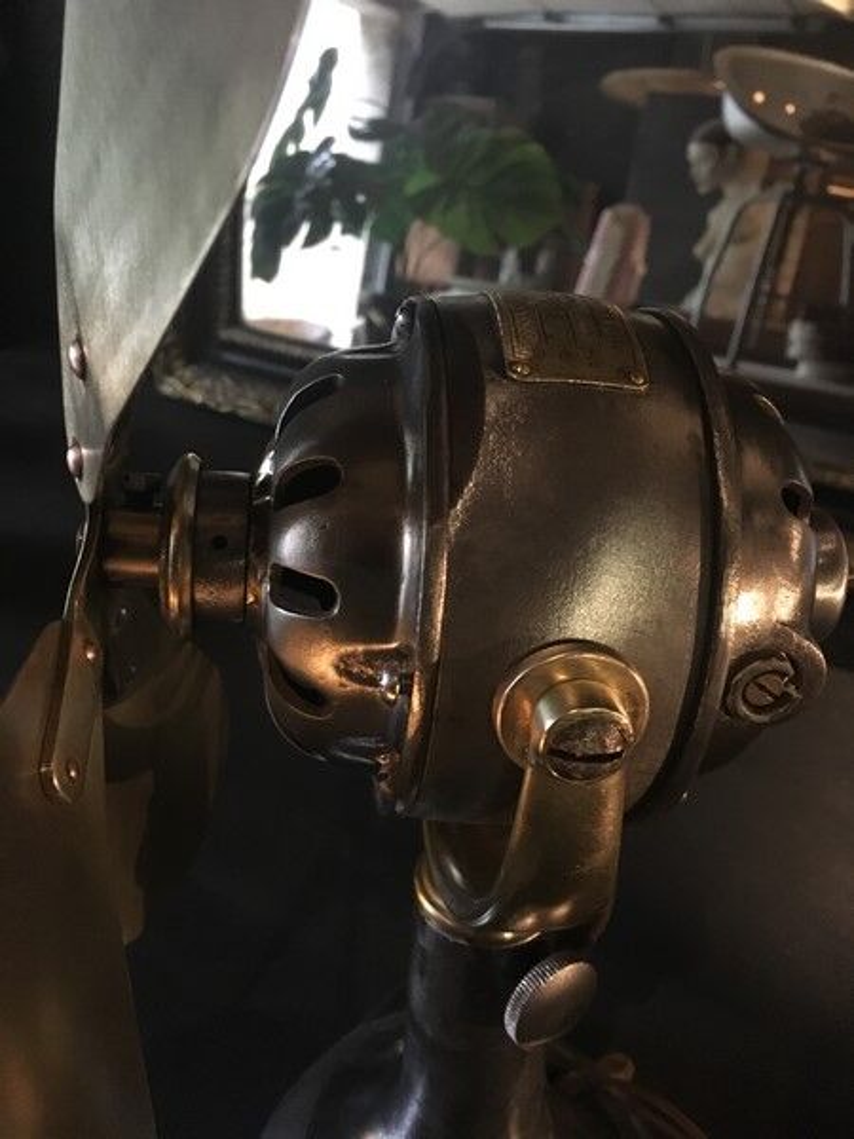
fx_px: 954
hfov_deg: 48.2
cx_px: 427
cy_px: 570
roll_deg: -0.6
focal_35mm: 29
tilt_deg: -28.5
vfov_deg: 61.7
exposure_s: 1/17
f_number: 2.2
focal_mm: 4.15
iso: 320
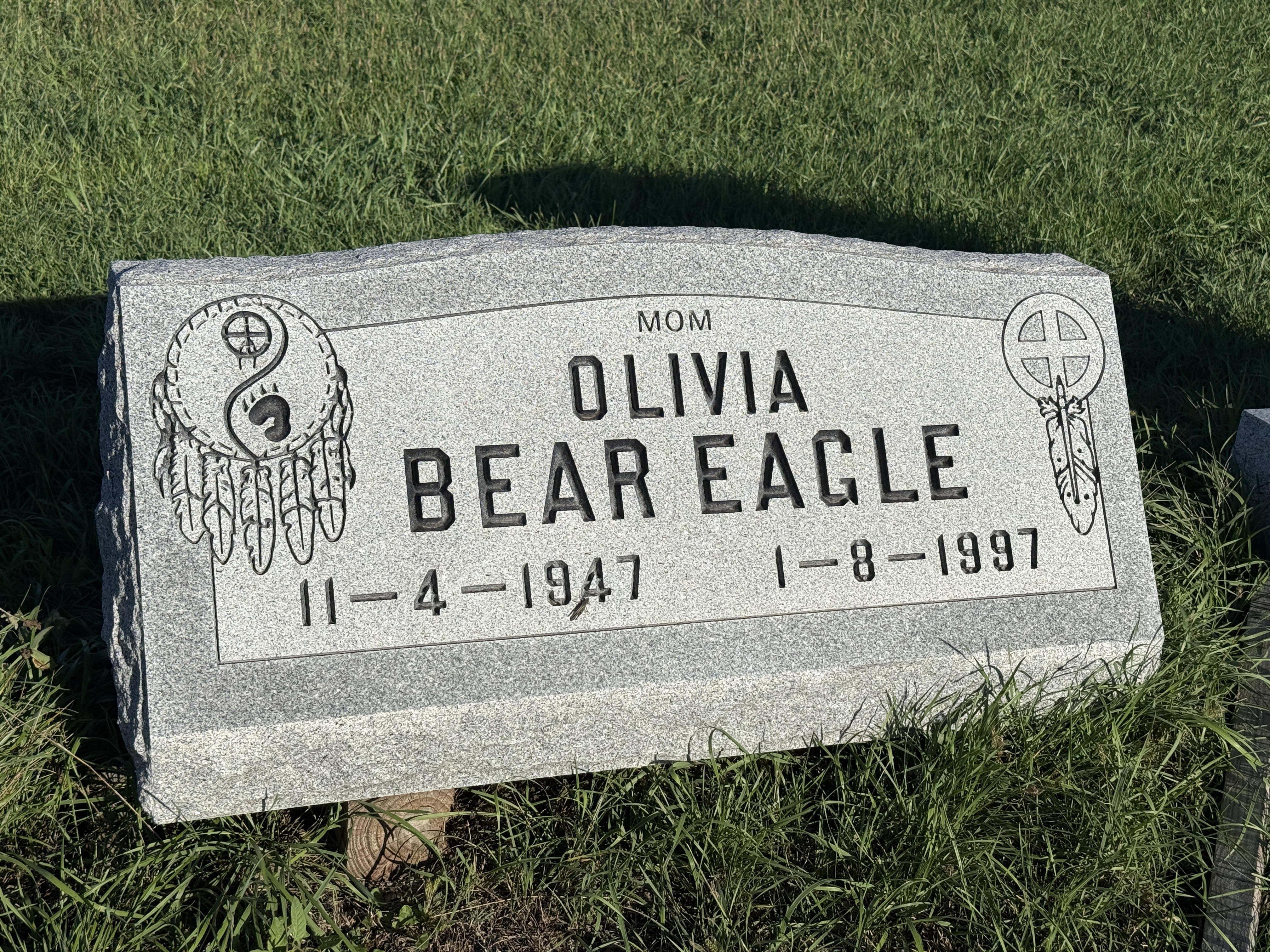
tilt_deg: -23.4
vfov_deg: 30.3
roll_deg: -1.5
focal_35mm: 48
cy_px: 476
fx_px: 1761
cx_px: 635
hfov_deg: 39.7
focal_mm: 6.76
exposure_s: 1/11364
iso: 80
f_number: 1.78
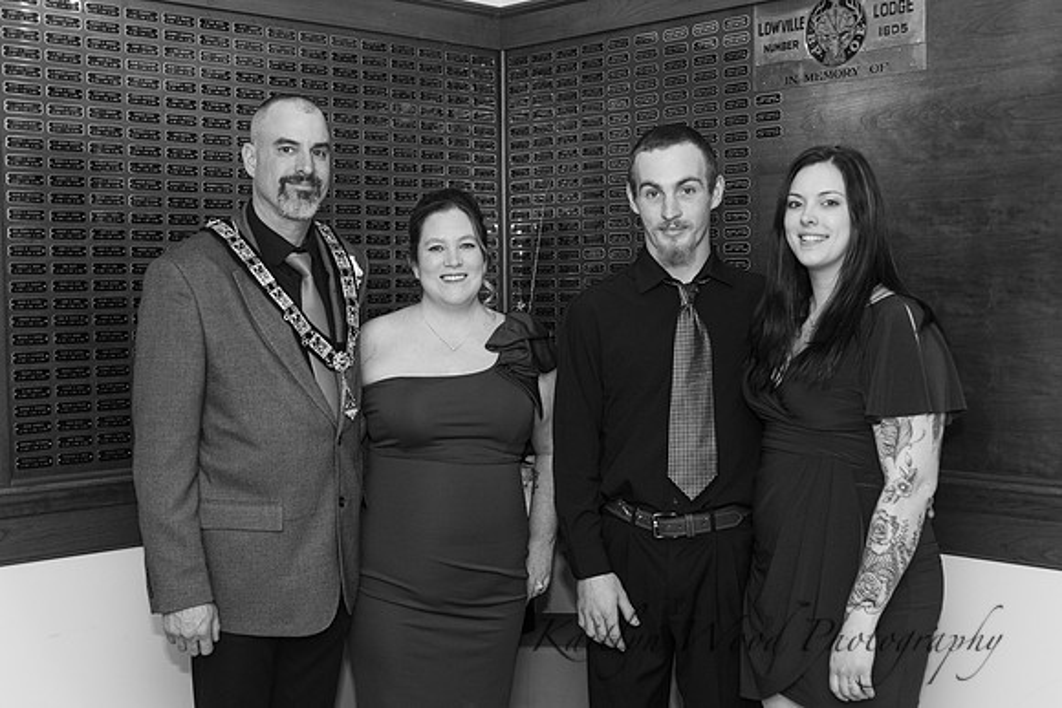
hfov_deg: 42.7
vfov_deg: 29.3
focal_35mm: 46
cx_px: 531
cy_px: 354
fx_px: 1357
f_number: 4
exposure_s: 1/200
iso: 800
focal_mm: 46
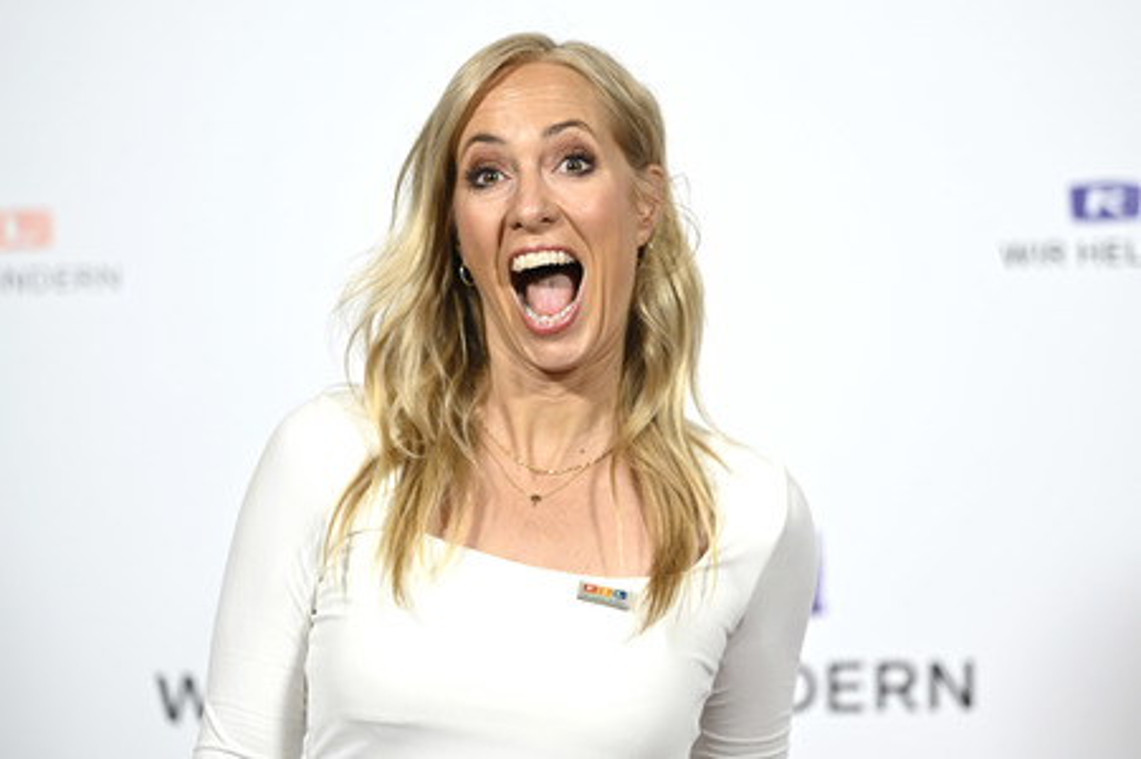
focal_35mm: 130
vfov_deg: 10.5
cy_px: 380
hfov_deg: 15.8
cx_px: 570
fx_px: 4117
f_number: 2.8
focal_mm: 130
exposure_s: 1/640
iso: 1250
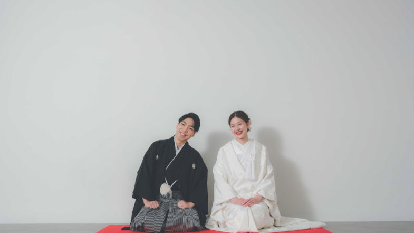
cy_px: 136
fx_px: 516
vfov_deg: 25.4
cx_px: 210
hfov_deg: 43.7
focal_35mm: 47
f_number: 4
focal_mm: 29.2
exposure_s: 1/125
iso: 160
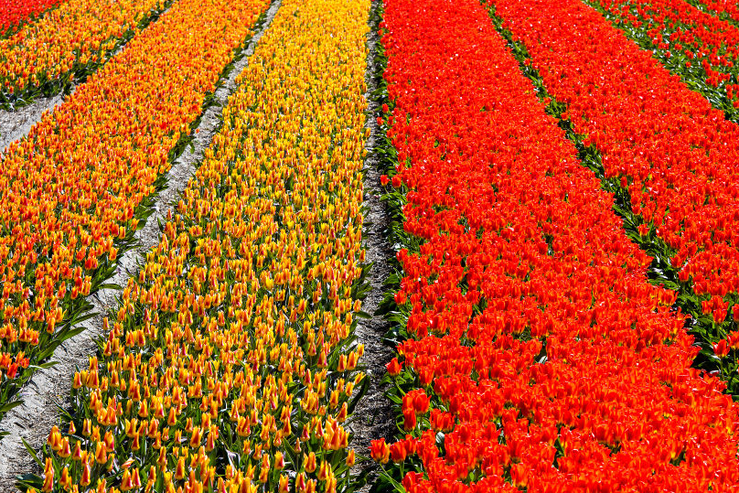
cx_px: 404
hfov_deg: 12.0
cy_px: 220
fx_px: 3511
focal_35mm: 171
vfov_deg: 8.0
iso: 100
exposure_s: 1/200
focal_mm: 135
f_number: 8
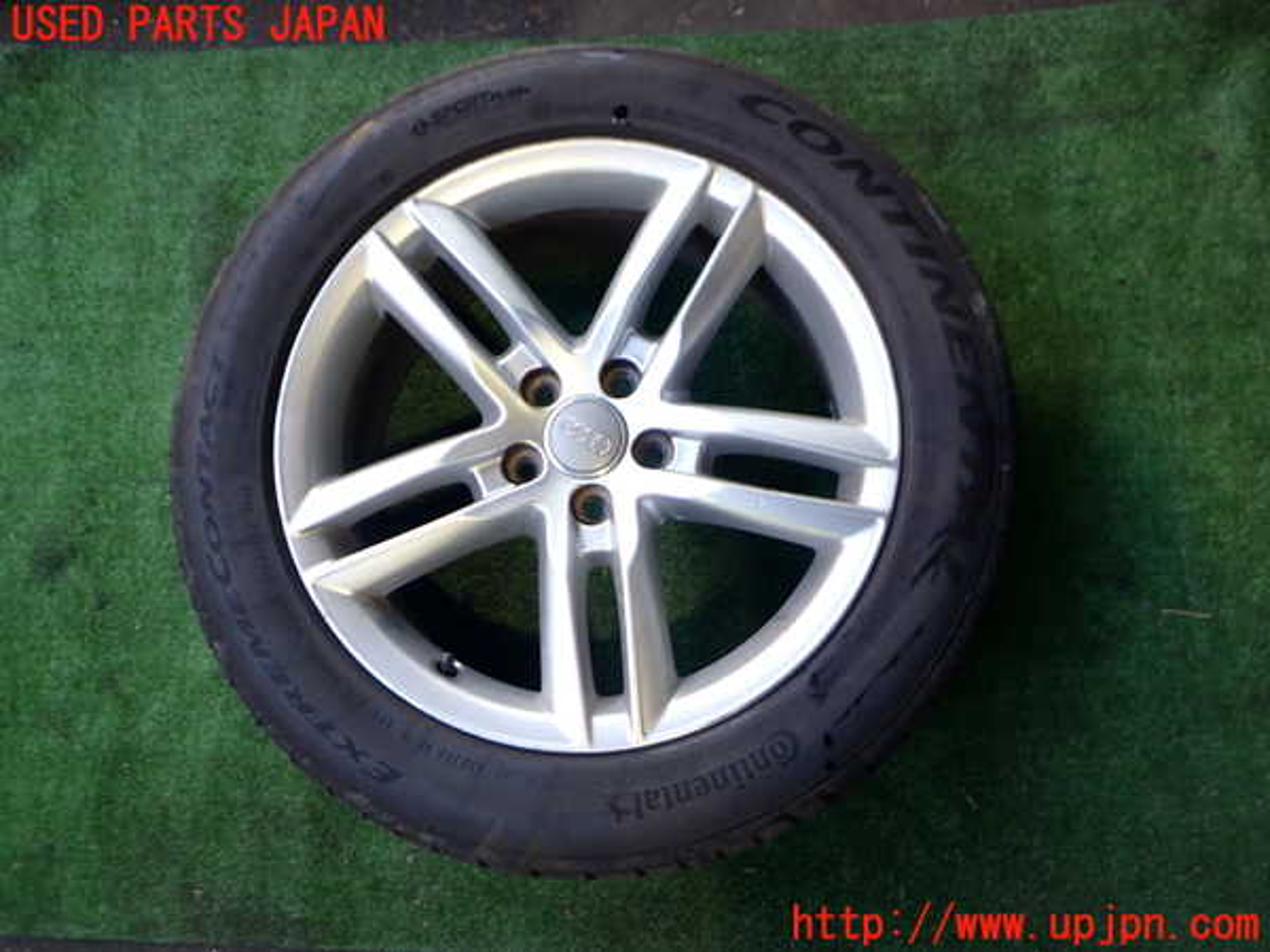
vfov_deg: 46.8
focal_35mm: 30
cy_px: 476
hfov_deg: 60.0
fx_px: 1101
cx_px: 635
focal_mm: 5.4
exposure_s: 1/60
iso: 200
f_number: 2.3
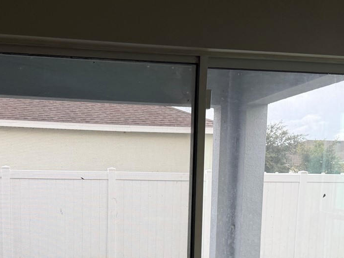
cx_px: 148
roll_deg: +0.4
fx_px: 547
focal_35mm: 55
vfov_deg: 25.4
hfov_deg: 34.9
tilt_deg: -6.4
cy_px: 253
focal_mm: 6.76
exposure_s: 1/121
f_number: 1.78
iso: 80
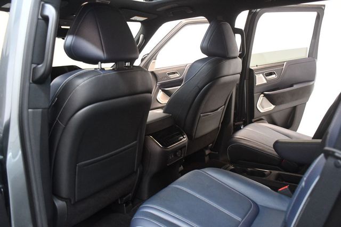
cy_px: 114
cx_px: 170
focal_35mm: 30
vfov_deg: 43.6
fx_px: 284
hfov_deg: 62.0
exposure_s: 1/60
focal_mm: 20
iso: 6400
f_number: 3.5
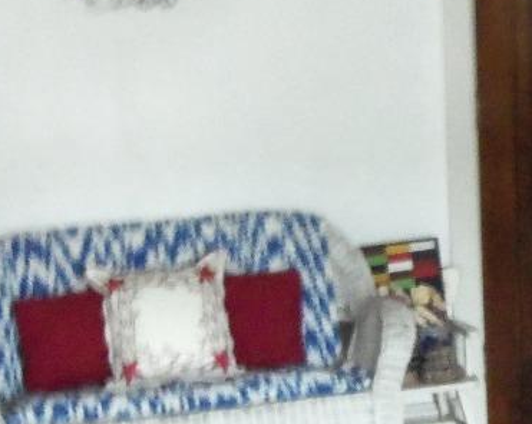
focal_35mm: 110
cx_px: 420
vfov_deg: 13.9
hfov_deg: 17.3
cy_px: 317
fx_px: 1730
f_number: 3.4
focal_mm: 5.2
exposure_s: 1/2.5
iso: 400
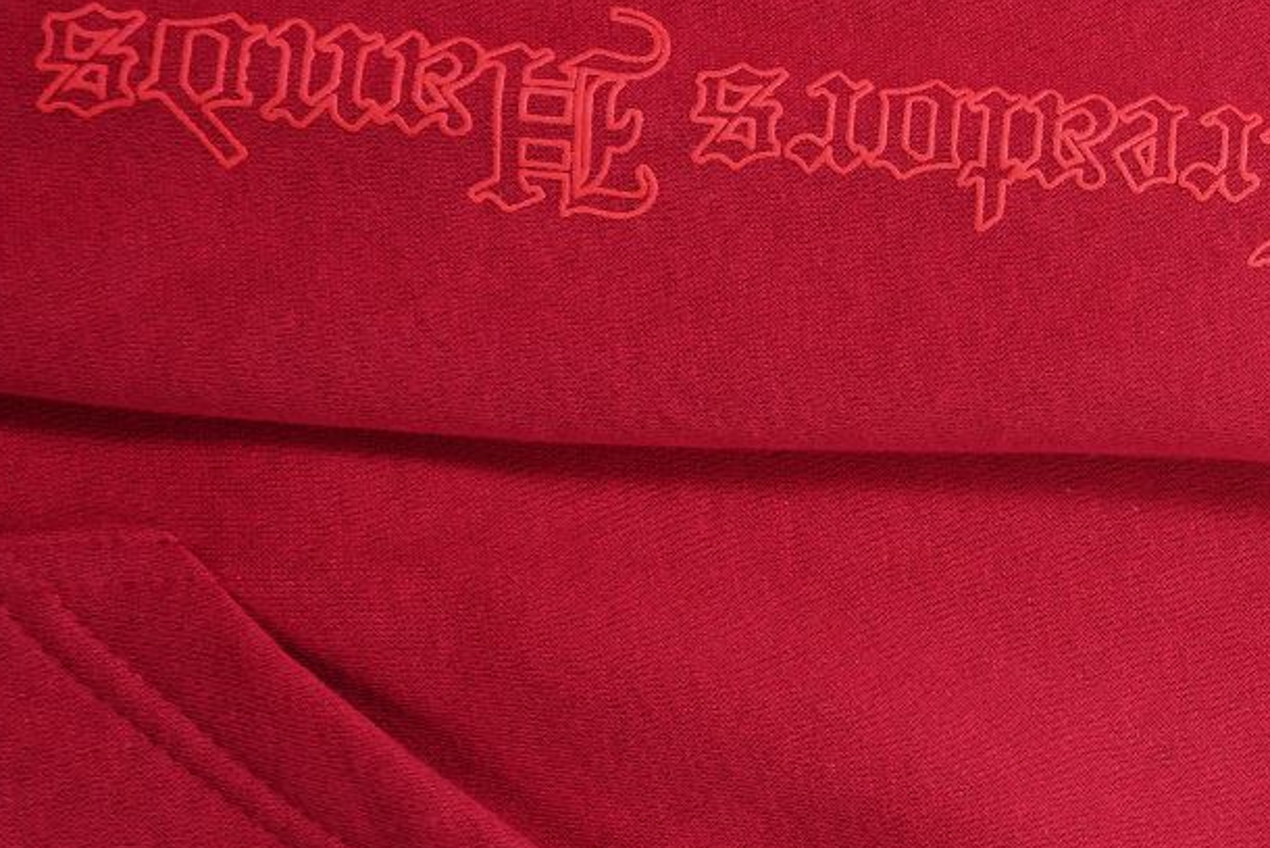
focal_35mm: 86
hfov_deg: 22.1
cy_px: 521
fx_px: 3034
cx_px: 1470
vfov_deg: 15.9
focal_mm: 35
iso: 1600
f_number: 10
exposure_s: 1/100
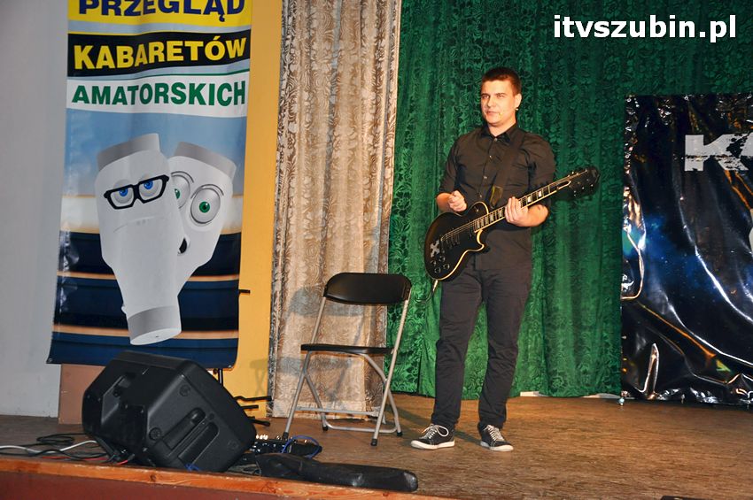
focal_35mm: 52
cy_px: 250
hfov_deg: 37.9
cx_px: 376
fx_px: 1097
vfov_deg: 25.7
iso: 1000
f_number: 4.5
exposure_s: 1/60
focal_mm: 35
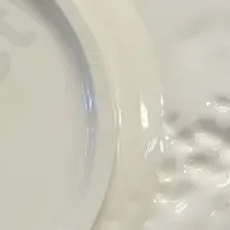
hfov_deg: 11.9
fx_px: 1052
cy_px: 198
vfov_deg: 12.4
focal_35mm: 140
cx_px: -116
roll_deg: +1.2
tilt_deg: -28.6
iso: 80
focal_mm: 3.99
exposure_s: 1/50
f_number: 1.8
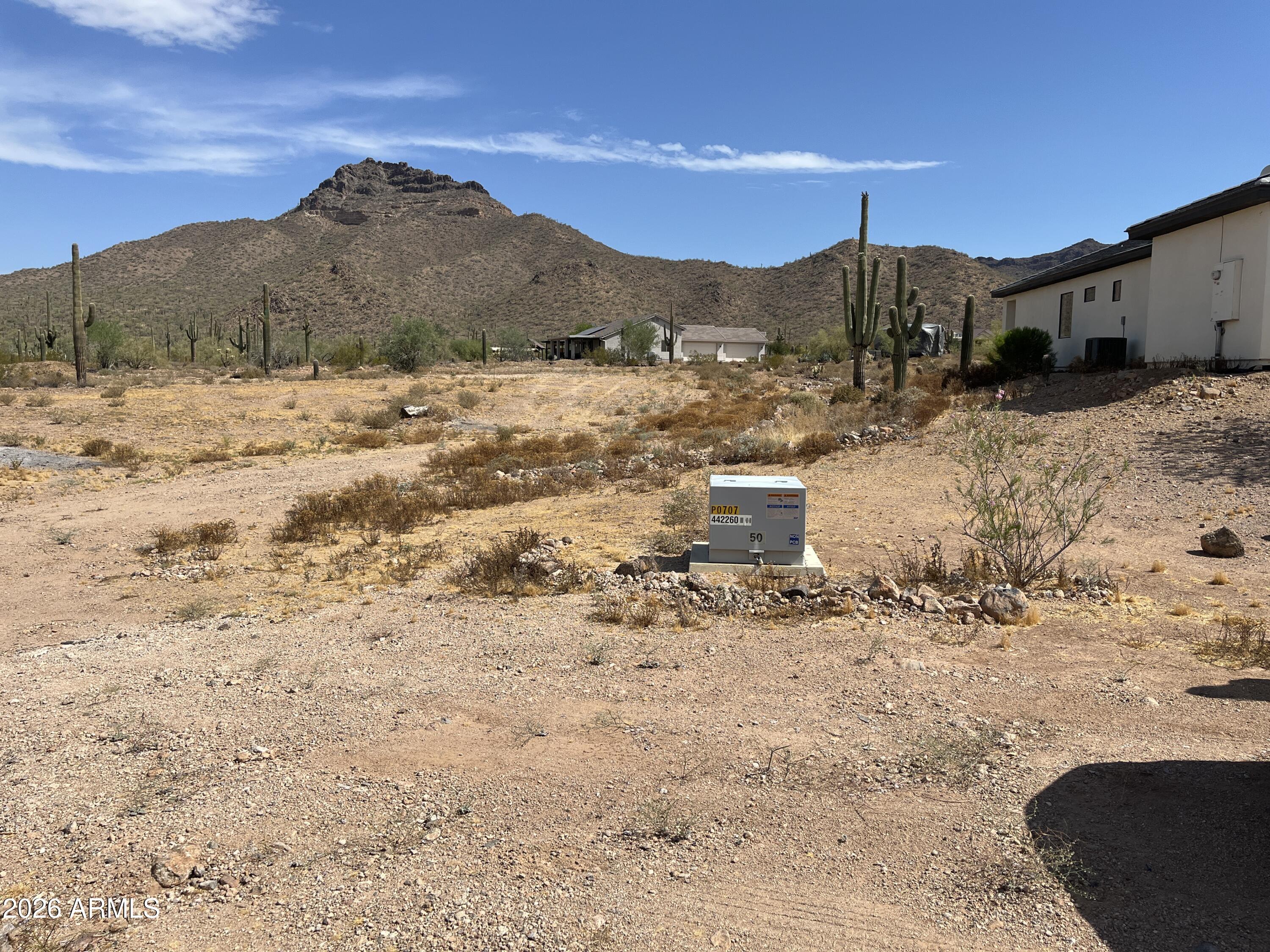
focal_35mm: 26
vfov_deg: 53.1
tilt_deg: -5.3
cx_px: 635
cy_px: 476
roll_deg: -0.6
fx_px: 954
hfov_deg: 67.3
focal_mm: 5.1
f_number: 1.6
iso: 50
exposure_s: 1/5076
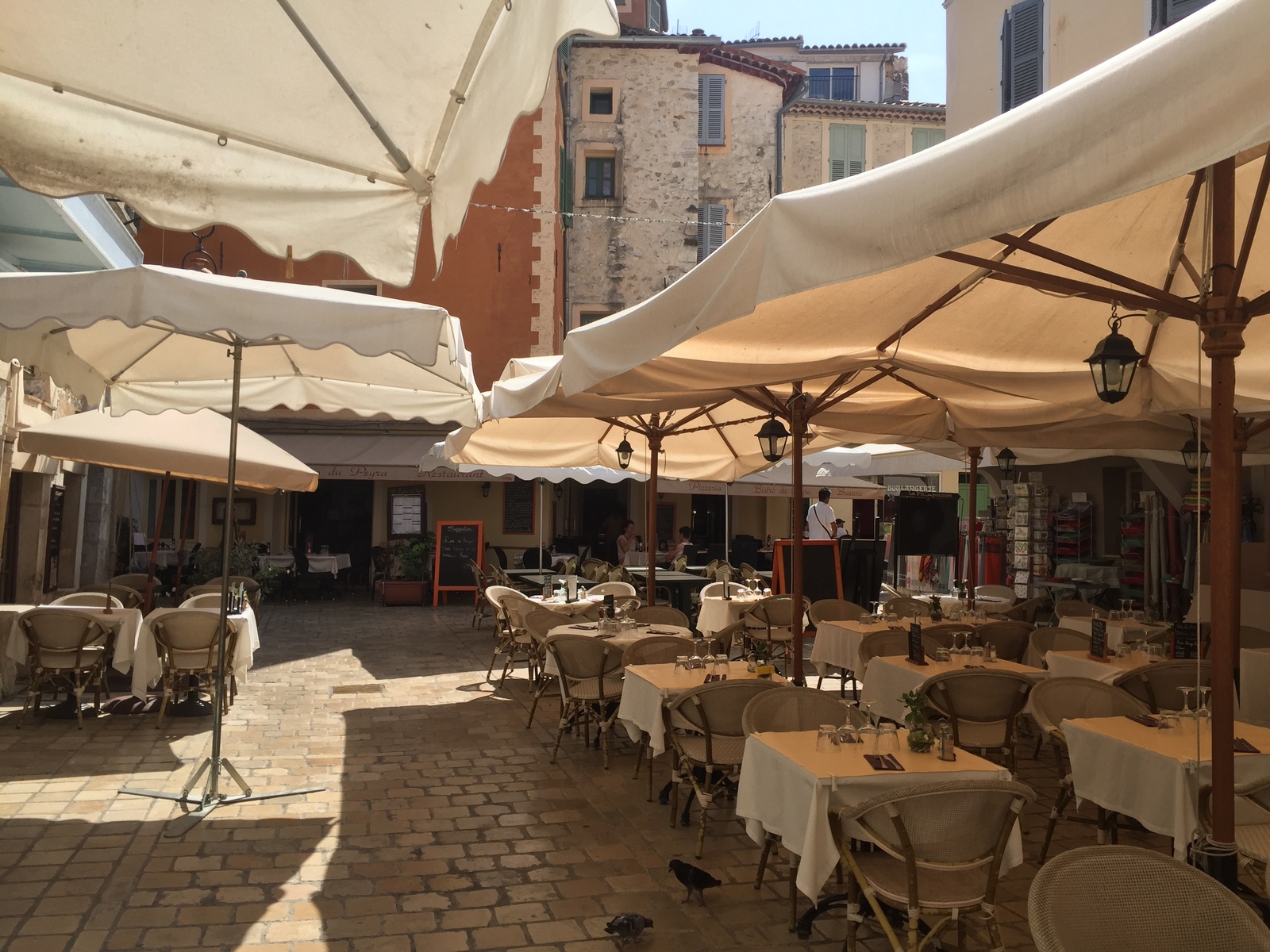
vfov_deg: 48.2
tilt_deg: +3.9
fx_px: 1064
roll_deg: -1.2
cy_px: 476
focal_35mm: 29
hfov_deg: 61.7
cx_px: 635
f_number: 2.2
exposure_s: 1/1276
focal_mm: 4.15
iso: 32
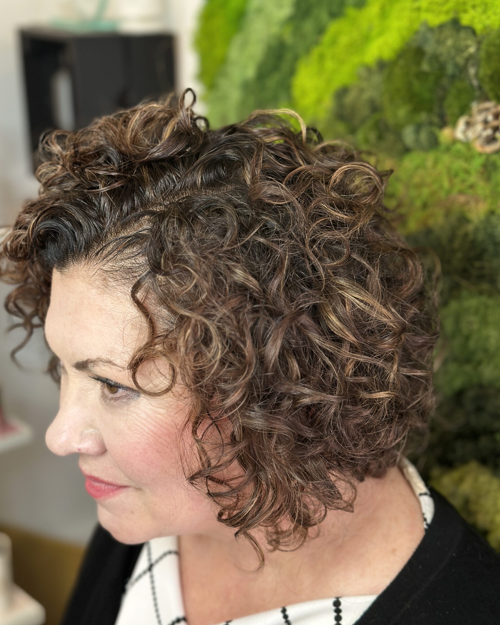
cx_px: 248
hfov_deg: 29.7
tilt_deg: -18.6
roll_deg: -1.3
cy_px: 316
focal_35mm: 51
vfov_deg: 36.7
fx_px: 944
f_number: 1.78
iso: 125
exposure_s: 1/60
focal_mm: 6.86
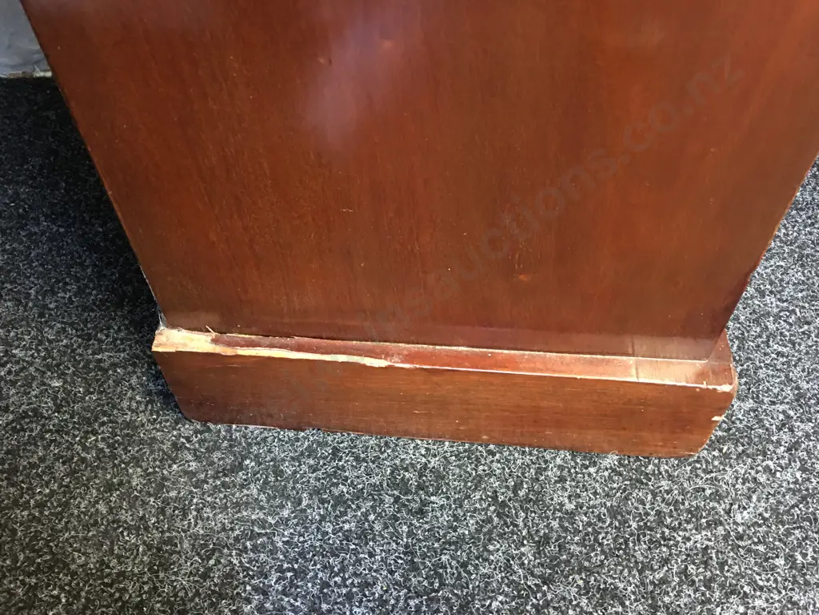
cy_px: 308
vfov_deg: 48.2
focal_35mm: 29
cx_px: 410
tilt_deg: -48.8
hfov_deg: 61.7
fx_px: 686
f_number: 2.2
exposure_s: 1/4
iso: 100
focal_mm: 4.15
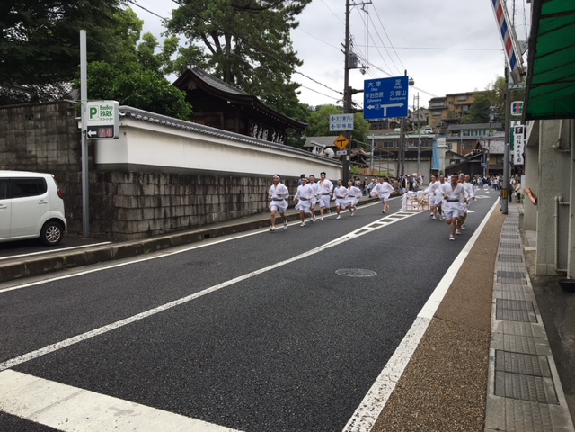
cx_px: 288
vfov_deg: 48.2
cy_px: 216
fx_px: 482
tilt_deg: -3.1
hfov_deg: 61.7
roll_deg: -0.1
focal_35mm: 29
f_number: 2.2
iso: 25
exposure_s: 1/1451
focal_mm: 4.15
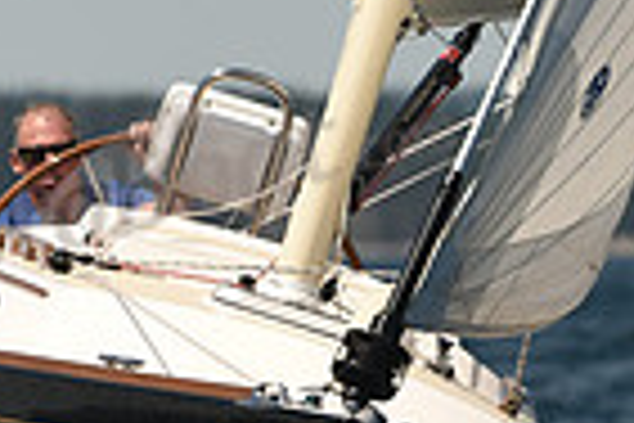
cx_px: 692
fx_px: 28986
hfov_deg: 1.3
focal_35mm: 1646
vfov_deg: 0.8
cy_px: 367
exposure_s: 1/1000
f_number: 6.3
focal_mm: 400
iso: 250
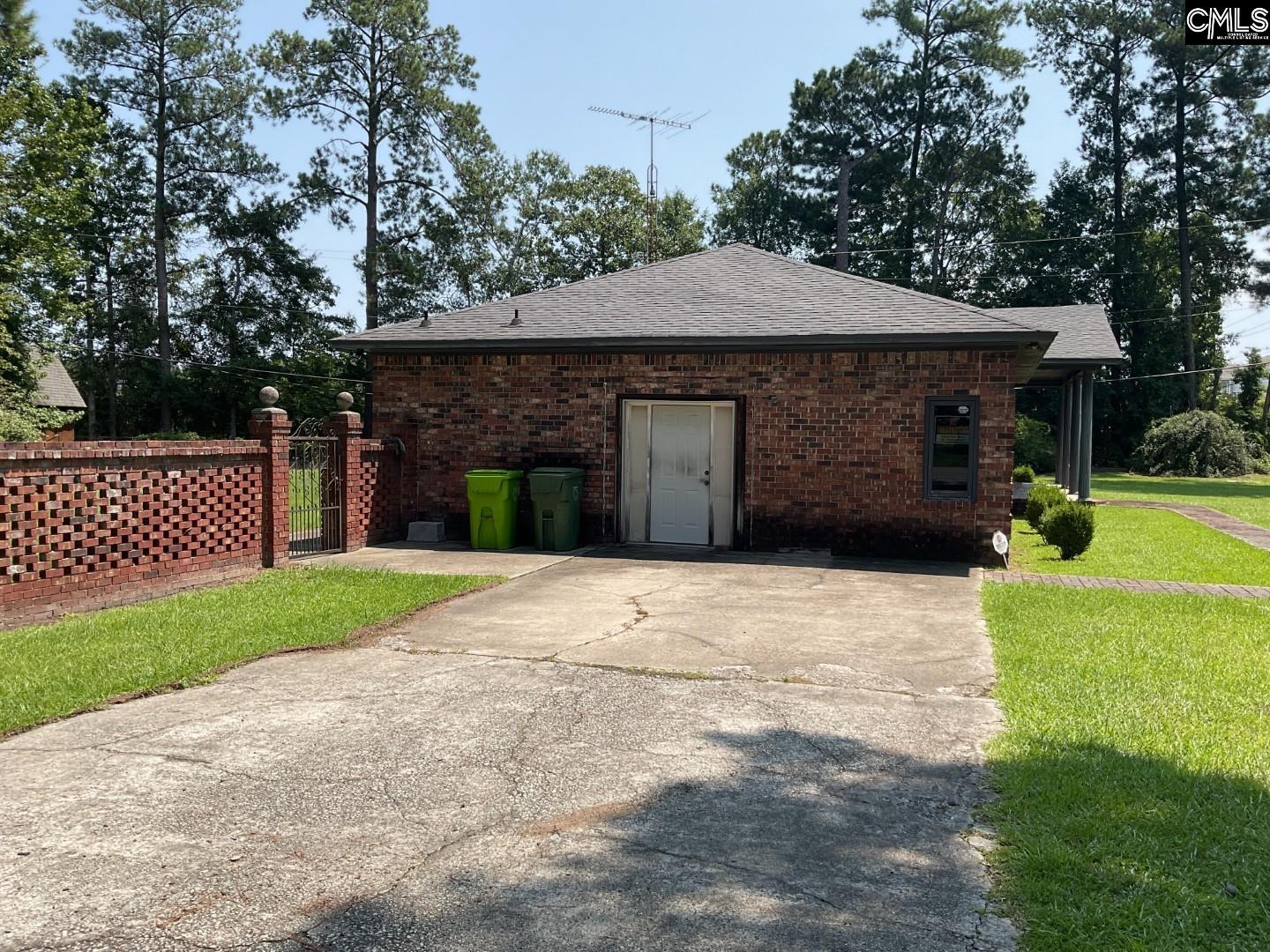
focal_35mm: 29
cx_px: 635
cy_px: 476
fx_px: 1064
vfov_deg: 48.2
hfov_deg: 61.7
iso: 16
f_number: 1.8
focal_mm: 3
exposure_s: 1/1451
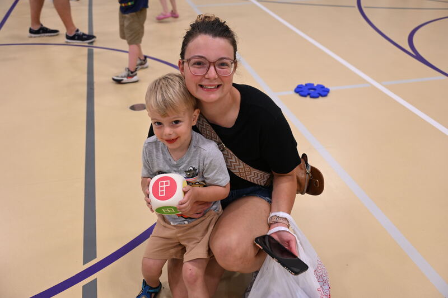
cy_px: 149
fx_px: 473
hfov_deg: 50.7
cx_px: 224
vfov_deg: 35.0
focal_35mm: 38
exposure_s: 1/60
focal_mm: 38
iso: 720
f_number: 5
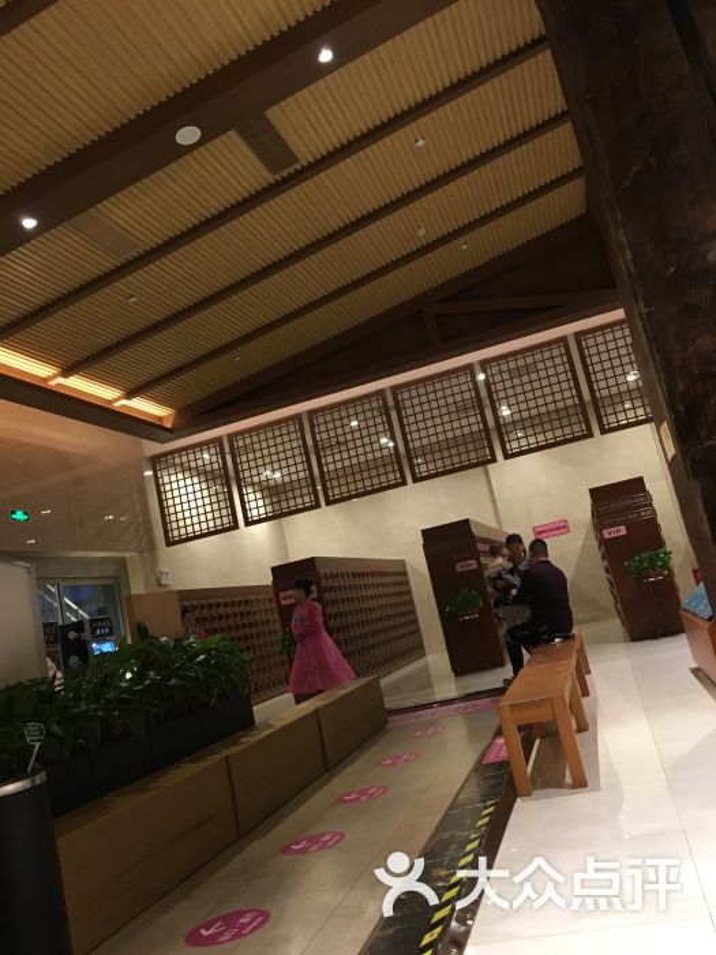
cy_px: 478
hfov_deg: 48.2
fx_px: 800
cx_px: 358
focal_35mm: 29
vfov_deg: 61.7
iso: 250
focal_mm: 4.15
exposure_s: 1/33
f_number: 2.2
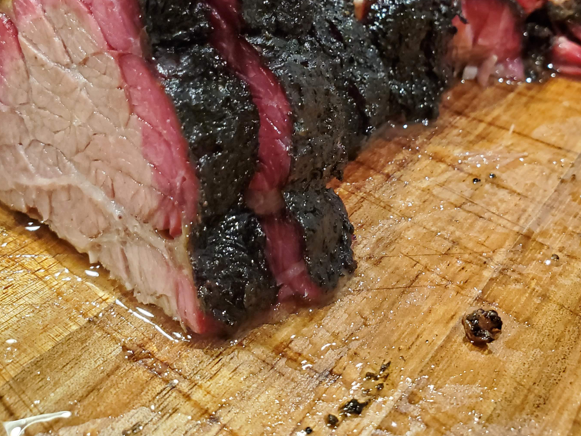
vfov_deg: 36.1
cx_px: 324
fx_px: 655
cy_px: 117
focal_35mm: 39
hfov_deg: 47.8
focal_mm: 4.3
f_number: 2.4
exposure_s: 1/40
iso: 640
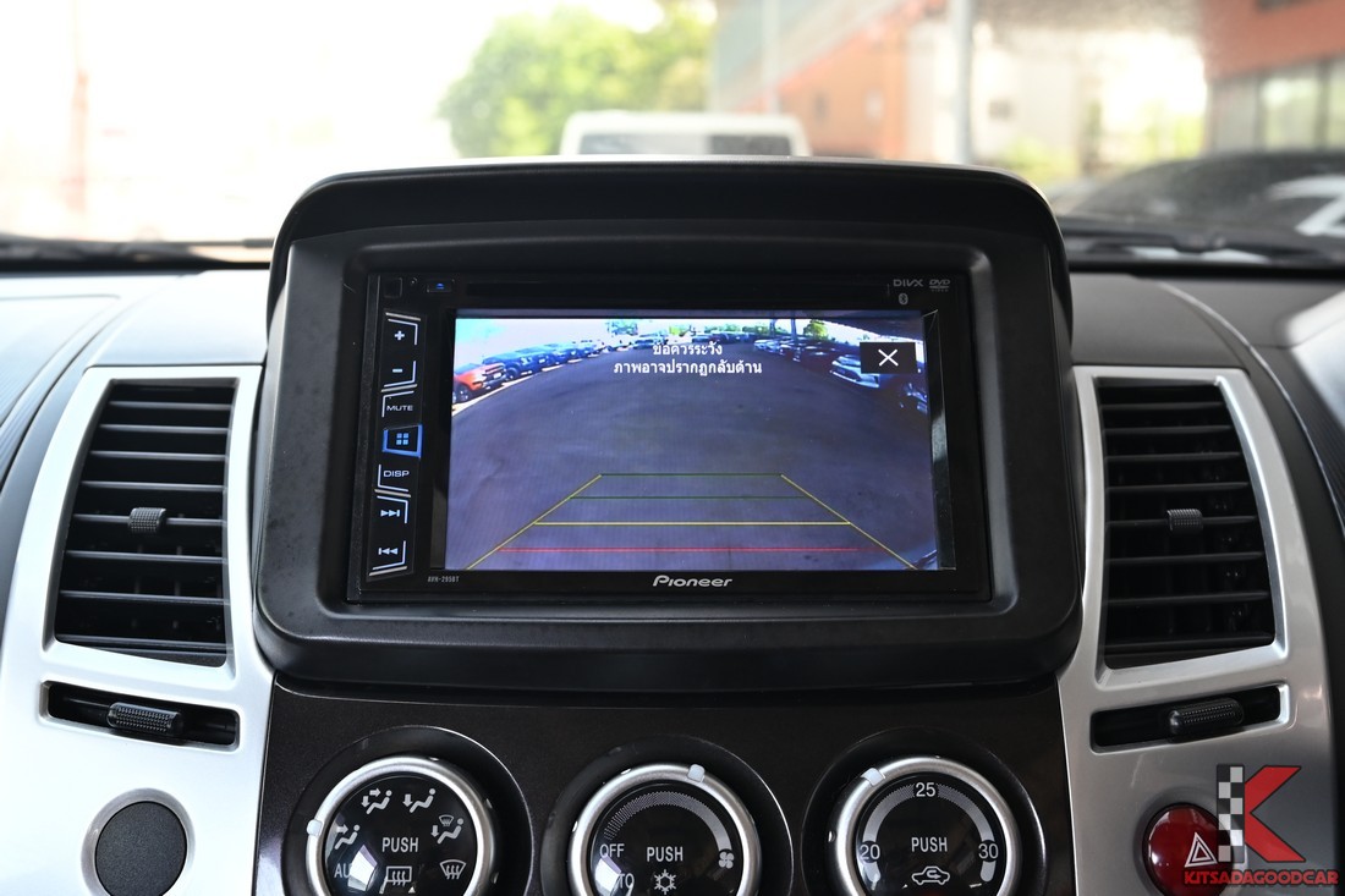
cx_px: 672
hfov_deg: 49.6
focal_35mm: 39
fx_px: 1457
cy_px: 448
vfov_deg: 34.2
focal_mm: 26
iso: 280
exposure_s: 1/30
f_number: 5.6
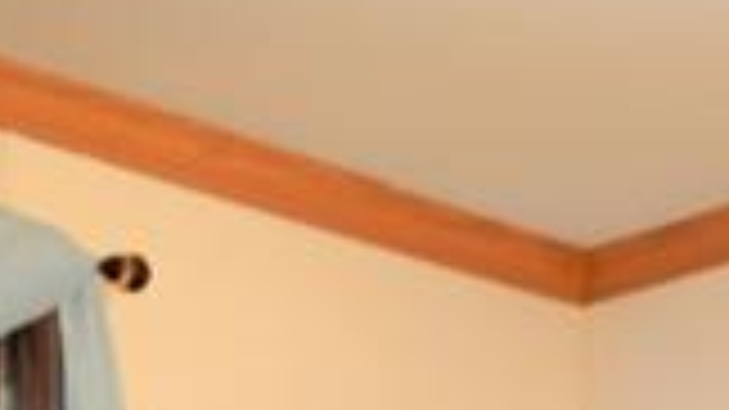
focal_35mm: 179
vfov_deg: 6.5
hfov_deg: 11.9
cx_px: 738
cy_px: 874
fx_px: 3459
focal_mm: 24
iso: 400
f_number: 4
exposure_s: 1/8
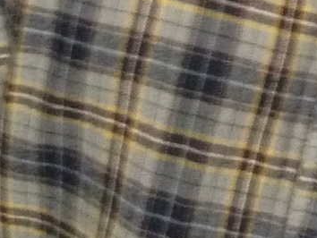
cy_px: -507
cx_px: 803
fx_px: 2263
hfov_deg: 7.4
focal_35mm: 247
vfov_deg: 5.6
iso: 200
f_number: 2.4
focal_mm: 4.28
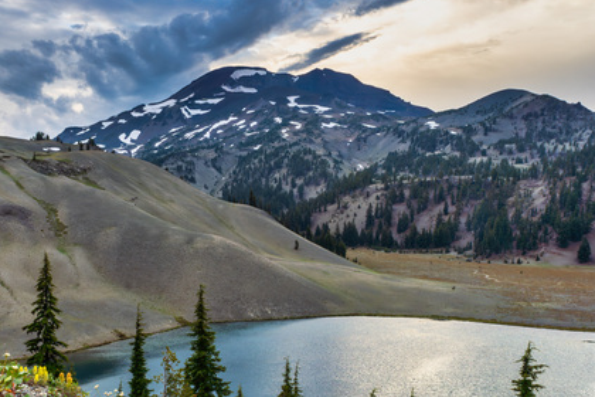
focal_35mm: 36
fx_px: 595
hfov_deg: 52.2
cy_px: 222
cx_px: 203
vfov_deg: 36.8
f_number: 18
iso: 160
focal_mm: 18
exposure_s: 1/13
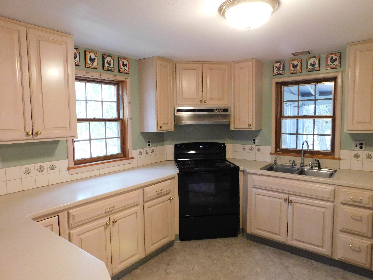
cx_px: 186
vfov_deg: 58.9
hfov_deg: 73.9
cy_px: 140
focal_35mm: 23
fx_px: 248
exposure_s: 1/30
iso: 720
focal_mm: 4
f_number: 3
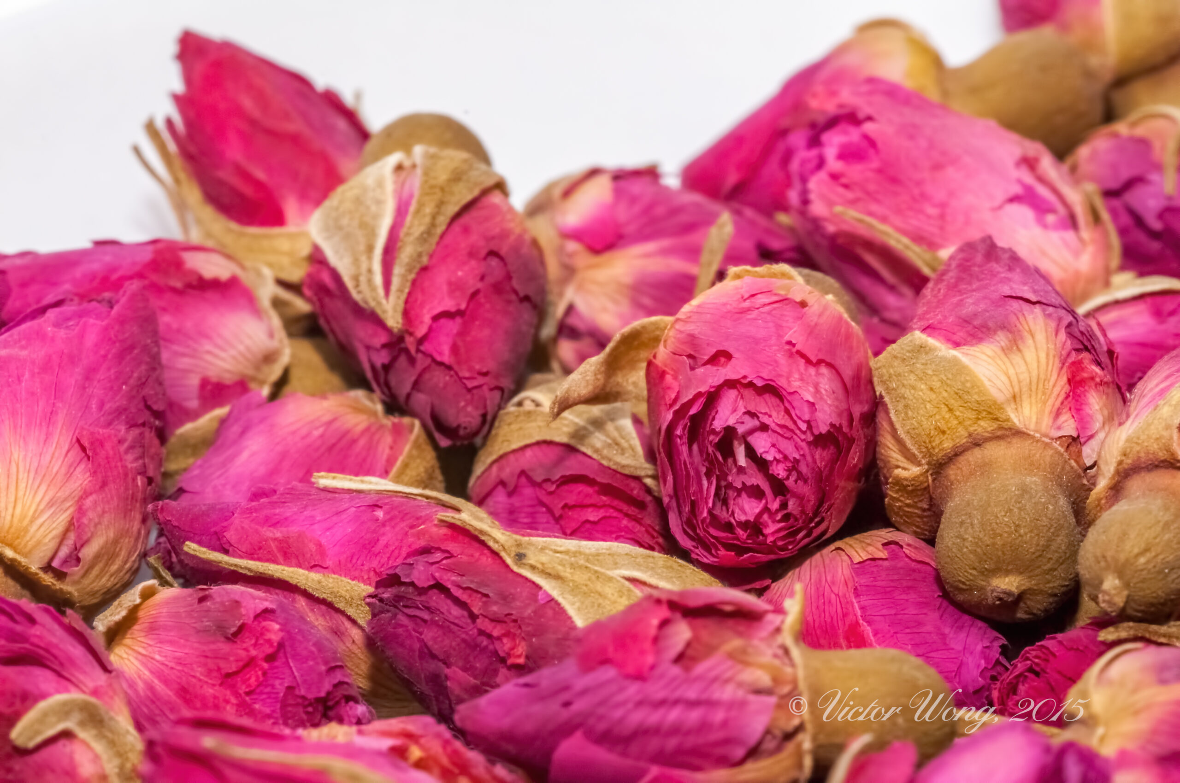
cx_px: 590
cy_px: 392
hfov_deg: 9.2
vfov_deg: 6.1
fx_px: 7366
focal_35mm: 225
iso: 1400
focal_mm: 150
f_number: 29
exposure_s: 1/60
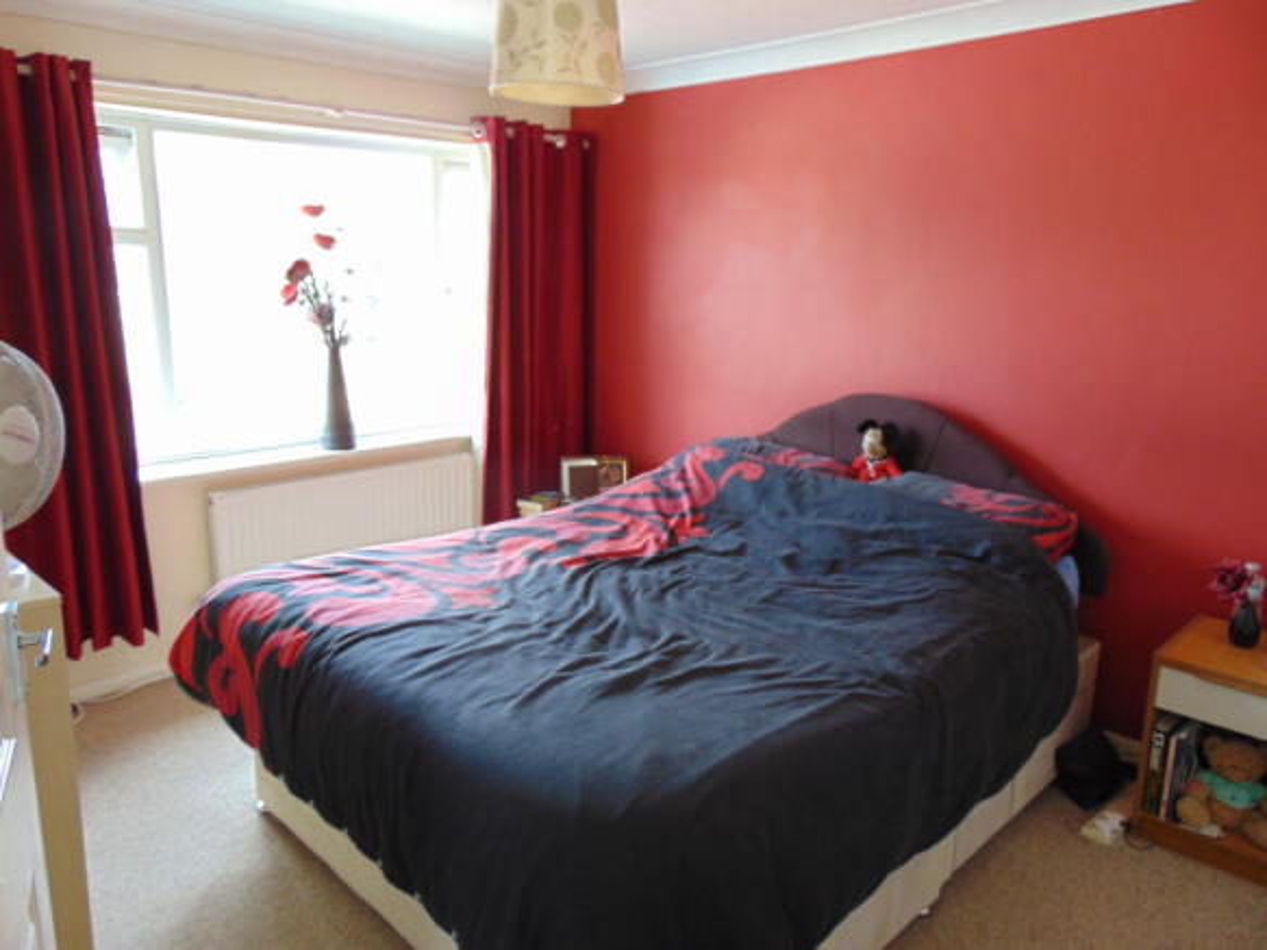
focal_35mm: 25
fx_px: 915
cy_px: 475
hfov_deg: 69.4
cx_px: 634
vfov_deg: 54.9
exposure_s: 1/30
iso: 160
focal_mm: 4.5
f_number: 3
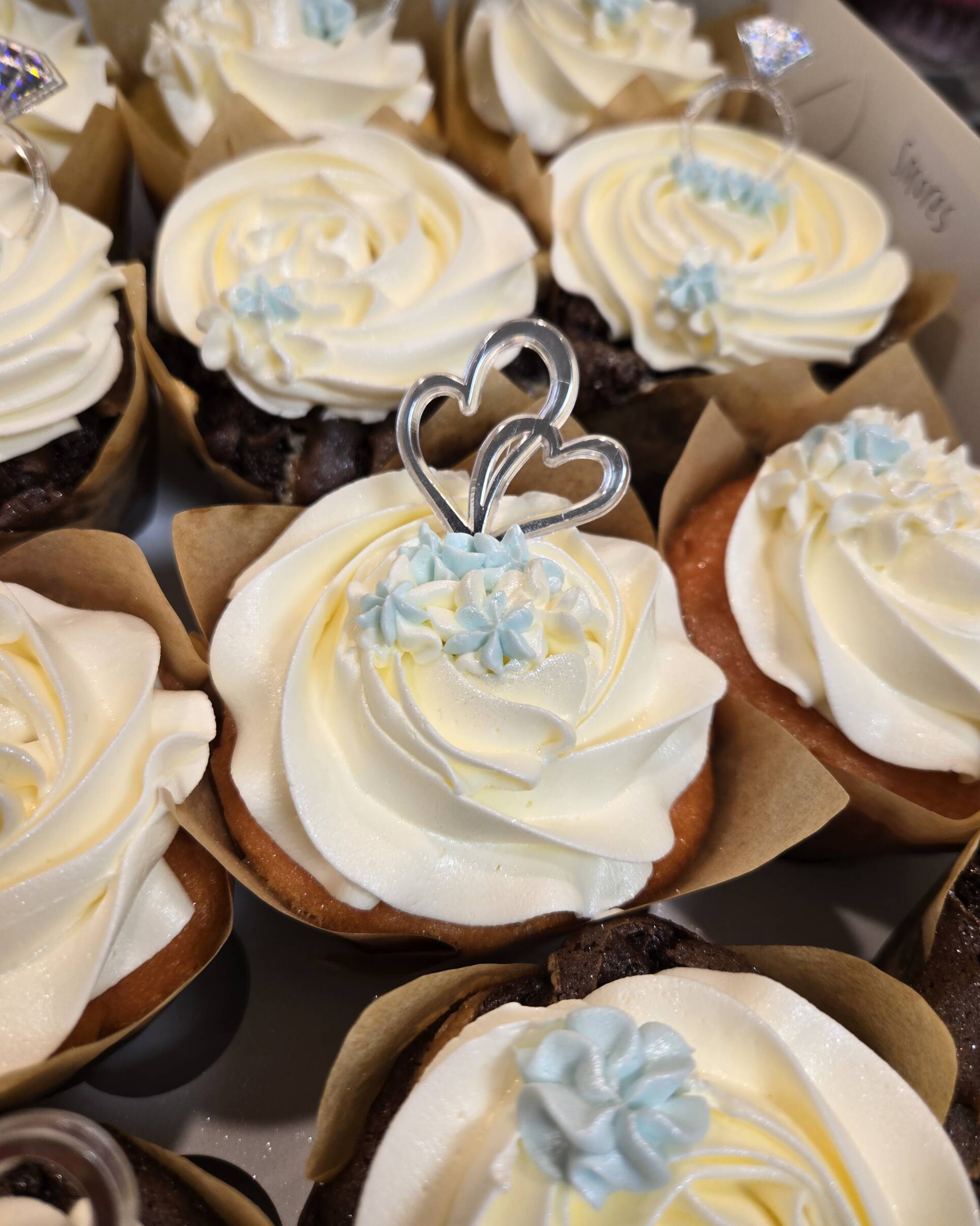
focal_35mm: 24
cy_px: 603
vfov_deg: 70.3
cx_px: 489
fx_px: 870
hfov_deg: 58.8
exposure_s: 1/120
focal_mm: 5.4
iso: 80
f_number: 1.8
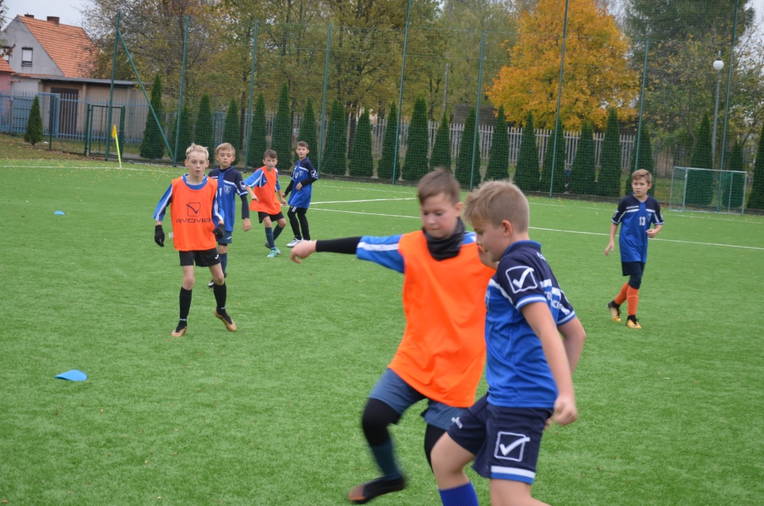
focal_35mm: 72
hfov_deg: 28.1
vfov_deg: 18.8
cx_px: 382
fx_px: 1525
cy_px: 253
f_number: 5.6
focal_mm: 48
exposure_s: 1/125
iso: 200
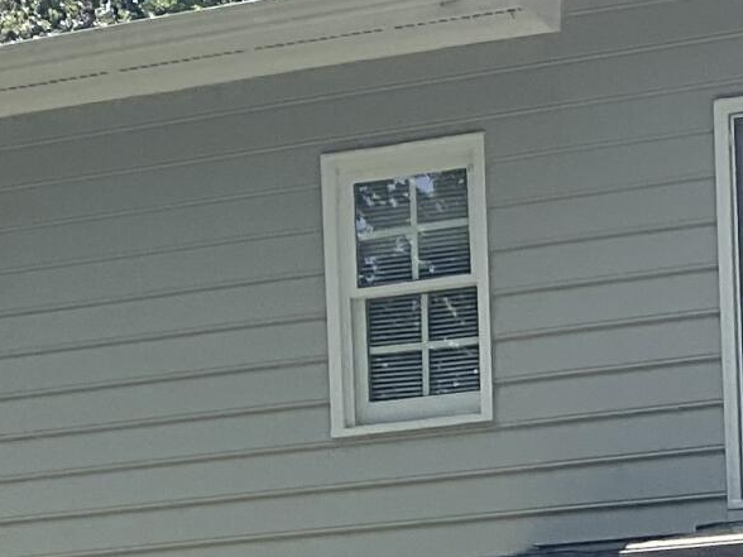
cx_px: 1058
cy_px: 1061
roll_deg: +1.6
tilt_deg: -0.4
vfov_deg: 9.5
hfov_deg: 12.8
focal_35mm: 148
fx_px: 3177
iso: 16
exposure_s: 1/265
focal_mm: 3
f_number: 1.8
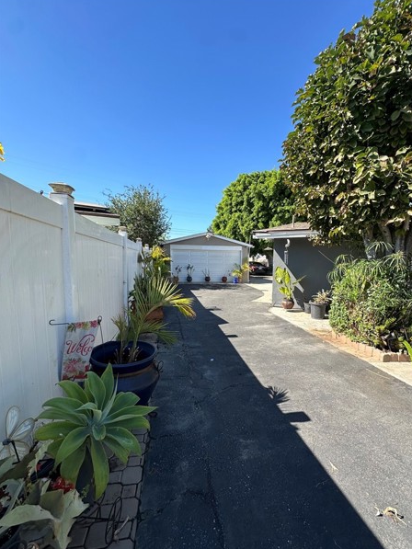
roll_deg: -1.6
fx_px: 238
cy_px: 287
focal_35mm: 15
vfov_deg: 98.1
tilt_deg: -5.9
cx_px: 215
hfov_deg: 81.7
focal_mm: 2.22
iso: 50
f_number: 2.2
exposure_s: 1/831
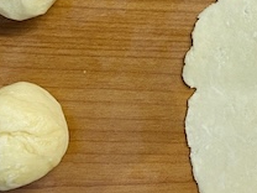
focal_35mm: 75
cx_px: 259
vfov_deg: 19.2
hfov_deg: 24.7
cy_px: 9
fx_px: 557
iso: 100
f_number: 1.8
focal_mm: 4.25
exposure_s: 1/50
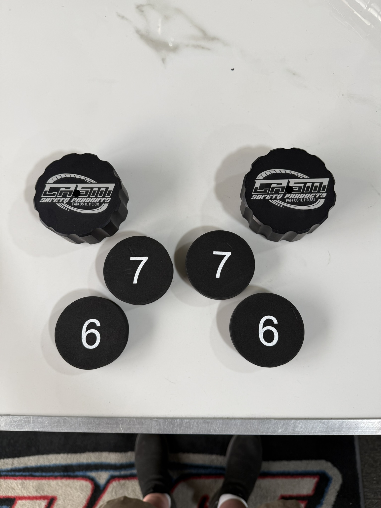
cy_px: 254
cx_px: 190
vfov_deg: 71.6
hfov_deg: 56.8
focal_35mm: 24
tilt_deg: -78.1
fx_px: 352
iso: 125
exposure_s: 1/121
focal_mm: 6.76
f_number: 1.78
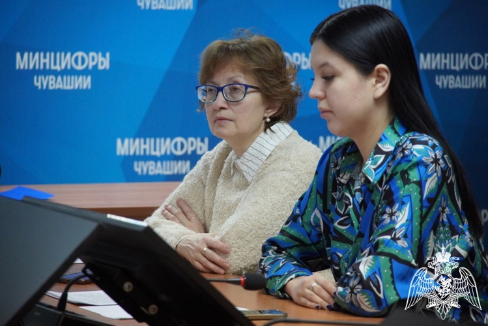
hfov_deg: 10.2
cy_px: 163
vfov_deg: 6.8
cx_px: 244
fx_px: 2746
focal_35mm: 202
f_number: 5.6
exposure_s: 1/250
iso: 5000
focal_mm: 135
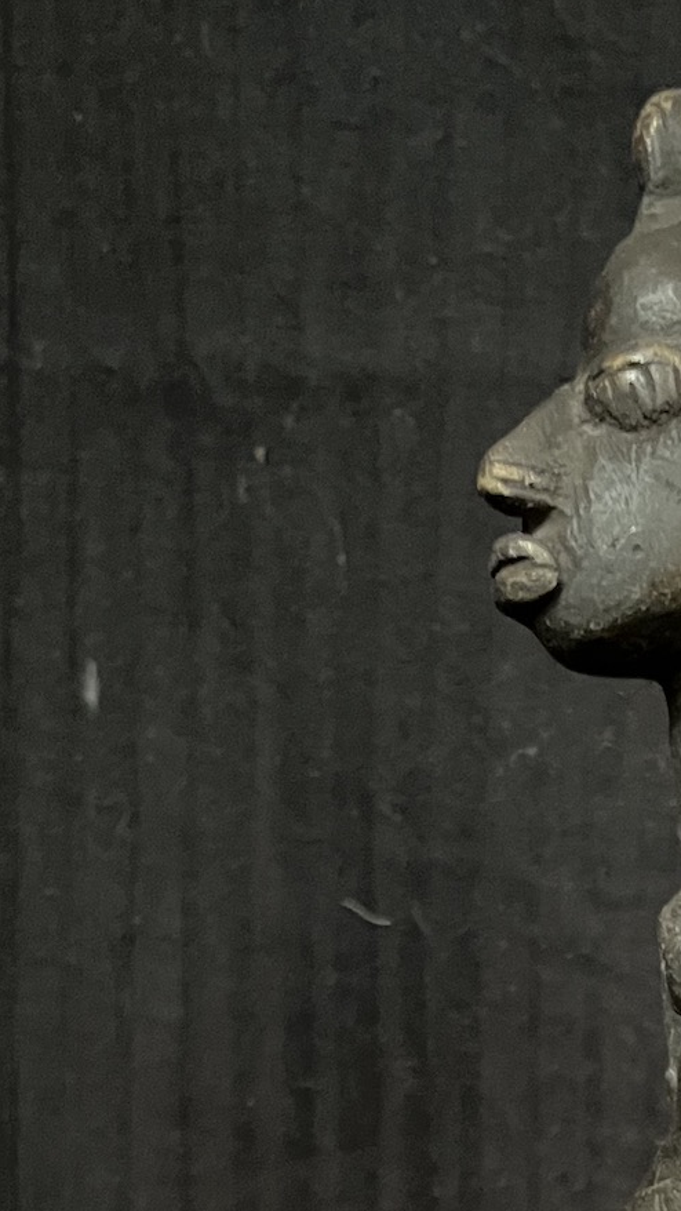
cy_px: 1437
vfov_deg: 26.6
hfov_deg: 16.2
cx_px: 848
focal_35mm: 71
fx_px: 2279
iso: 1000
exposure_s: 1/17
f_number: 1.6
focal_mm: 5.1
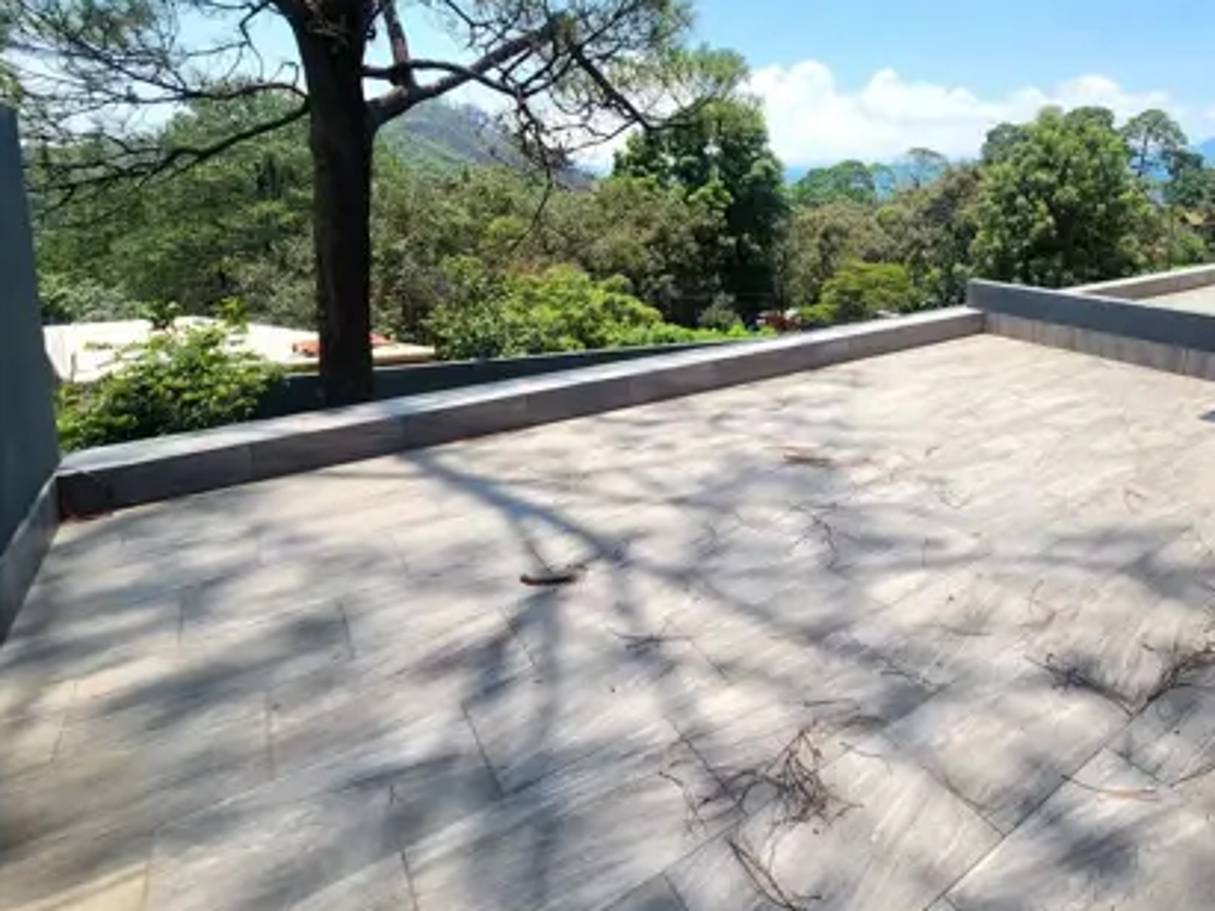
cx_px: 860
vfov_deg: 65.8
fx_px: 667
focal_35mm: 19
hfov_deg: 80.2
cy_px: 266
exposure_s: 1/1667
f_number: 2.2
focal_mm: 2.2
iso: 50
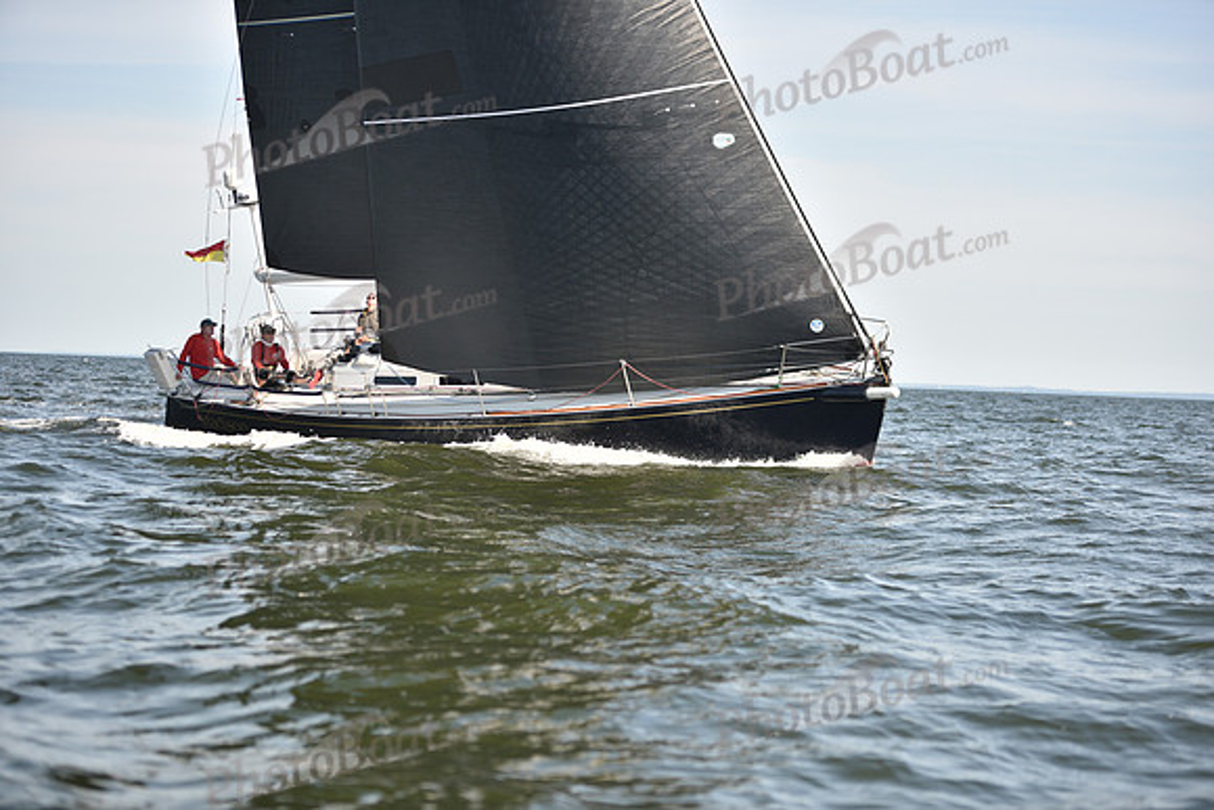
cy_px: 405
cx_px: 607
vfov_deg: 19.5
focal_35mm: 70
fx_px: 2361
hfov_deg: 28.8
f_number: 2.8
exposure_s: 1/1000
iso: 250
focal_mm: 70
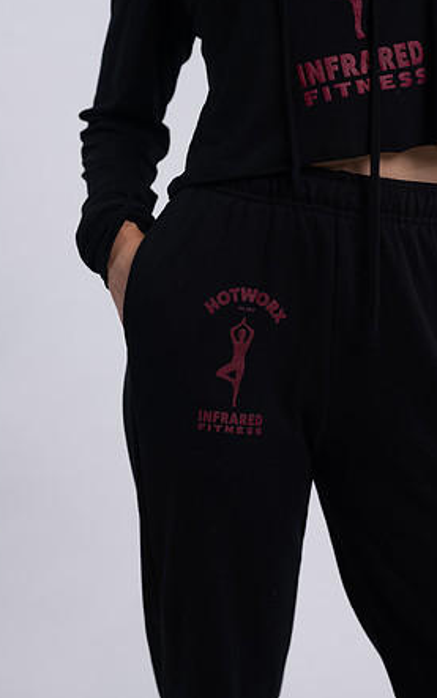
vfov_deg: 23.5
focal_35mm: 88
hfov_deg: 14.9
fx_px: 1676
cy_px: 345
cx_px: 226
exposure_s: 1/125
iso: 125
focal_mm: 85
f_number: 4
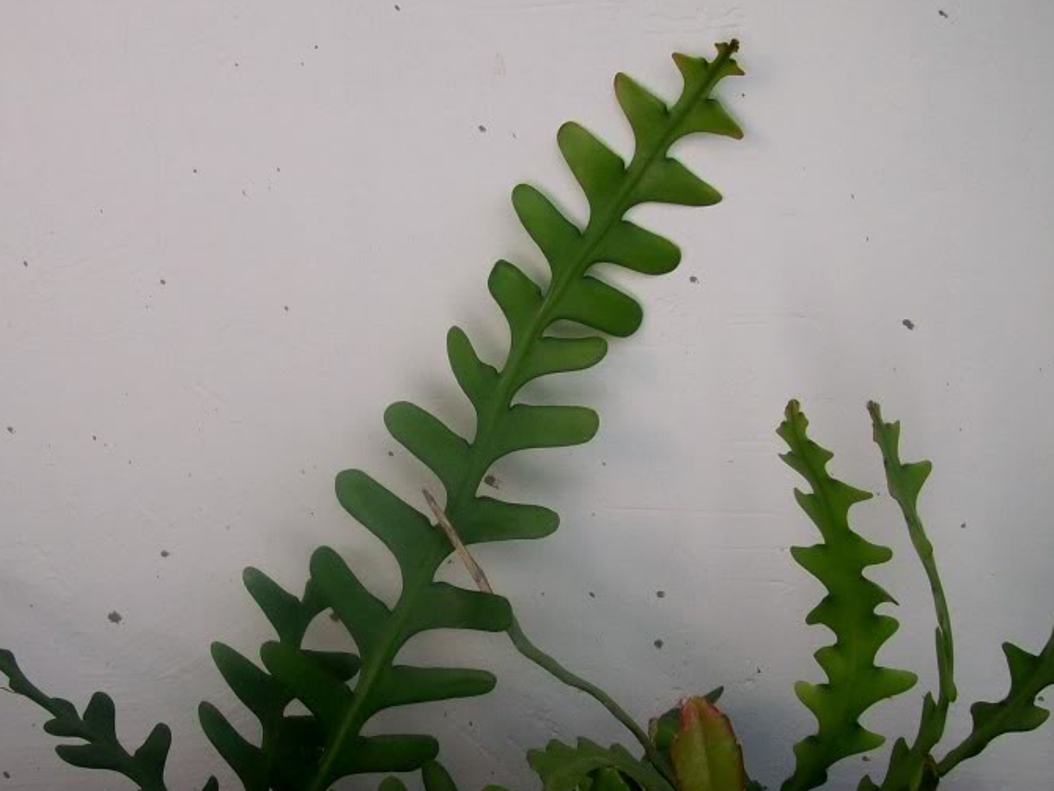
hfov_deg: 34.3
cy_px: 481
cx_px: 280
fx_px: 1675
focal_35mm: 55
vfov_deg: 26.5
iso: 80
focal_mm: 6
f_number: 2.7
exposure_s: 1/211
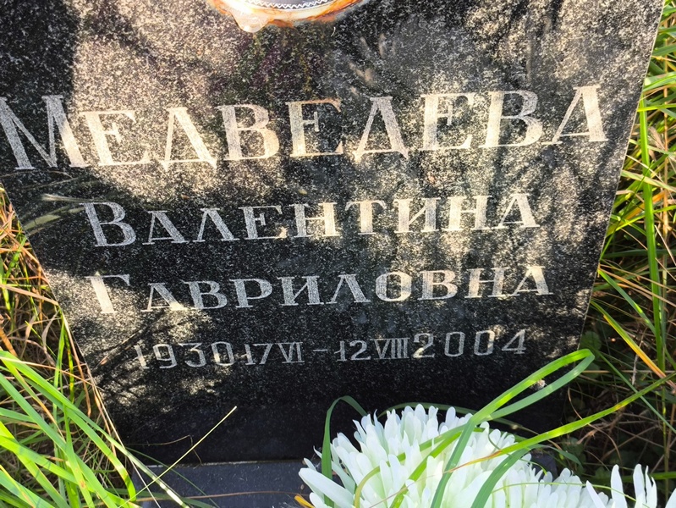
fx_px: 977
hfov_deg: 38.2
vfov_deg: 29.1
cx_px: 338
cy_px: 254
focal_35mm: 50
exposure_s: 1/120
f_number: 1.7
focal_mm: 4.71
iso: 50
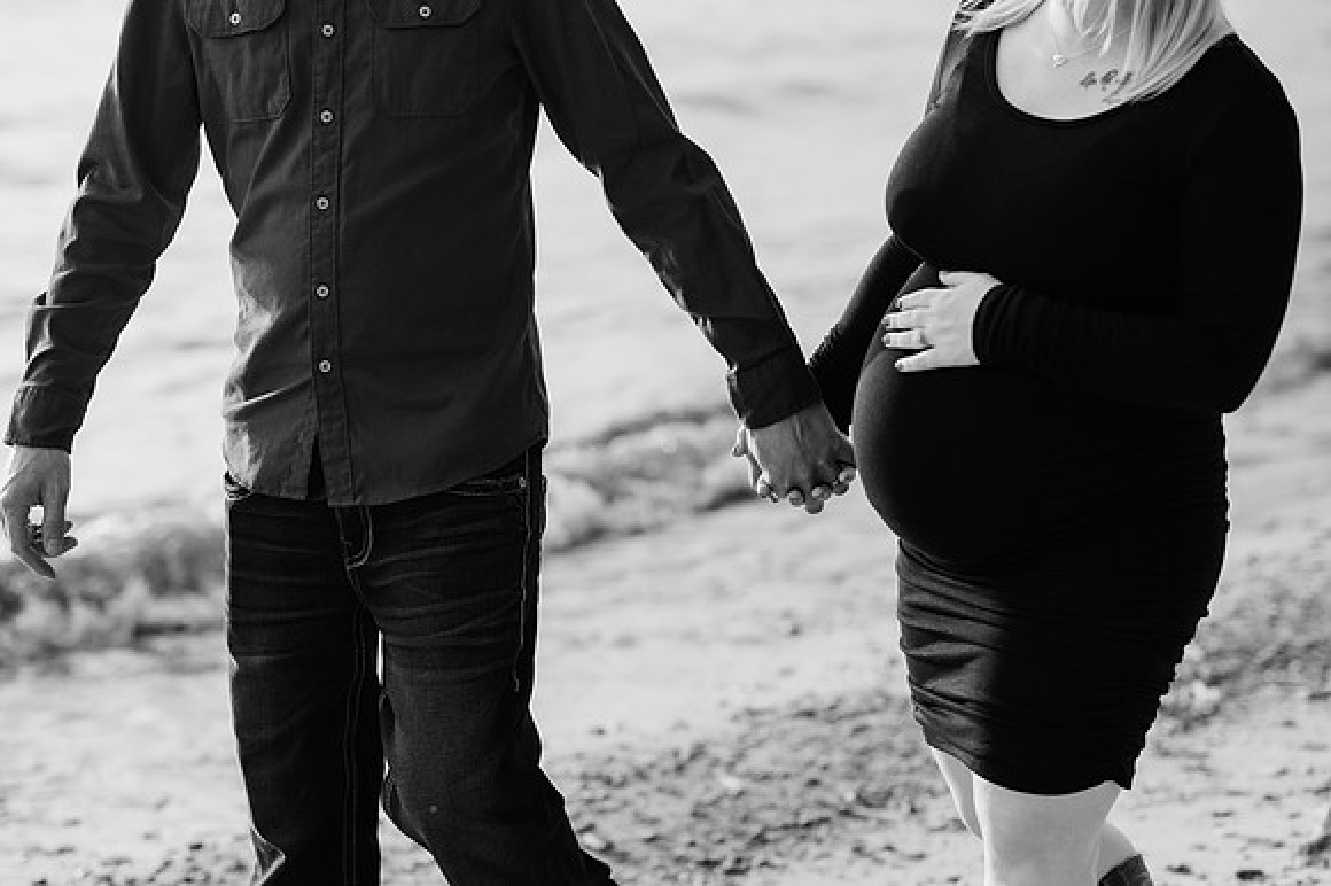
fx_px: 3141
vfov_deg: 16.1
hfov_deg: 23.9
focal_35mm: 85
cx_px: 666
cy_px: 443
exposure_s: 1/640
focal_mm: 85
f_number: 2.8
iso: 200
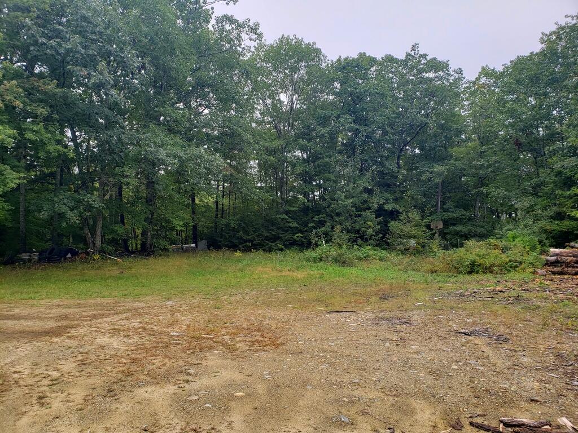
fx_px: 434
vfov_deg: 53.1
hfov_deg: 67.3
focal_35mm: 26
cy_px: 216
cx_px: 289
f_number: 2.4
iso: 50
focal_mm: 4.3
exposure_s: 1/182
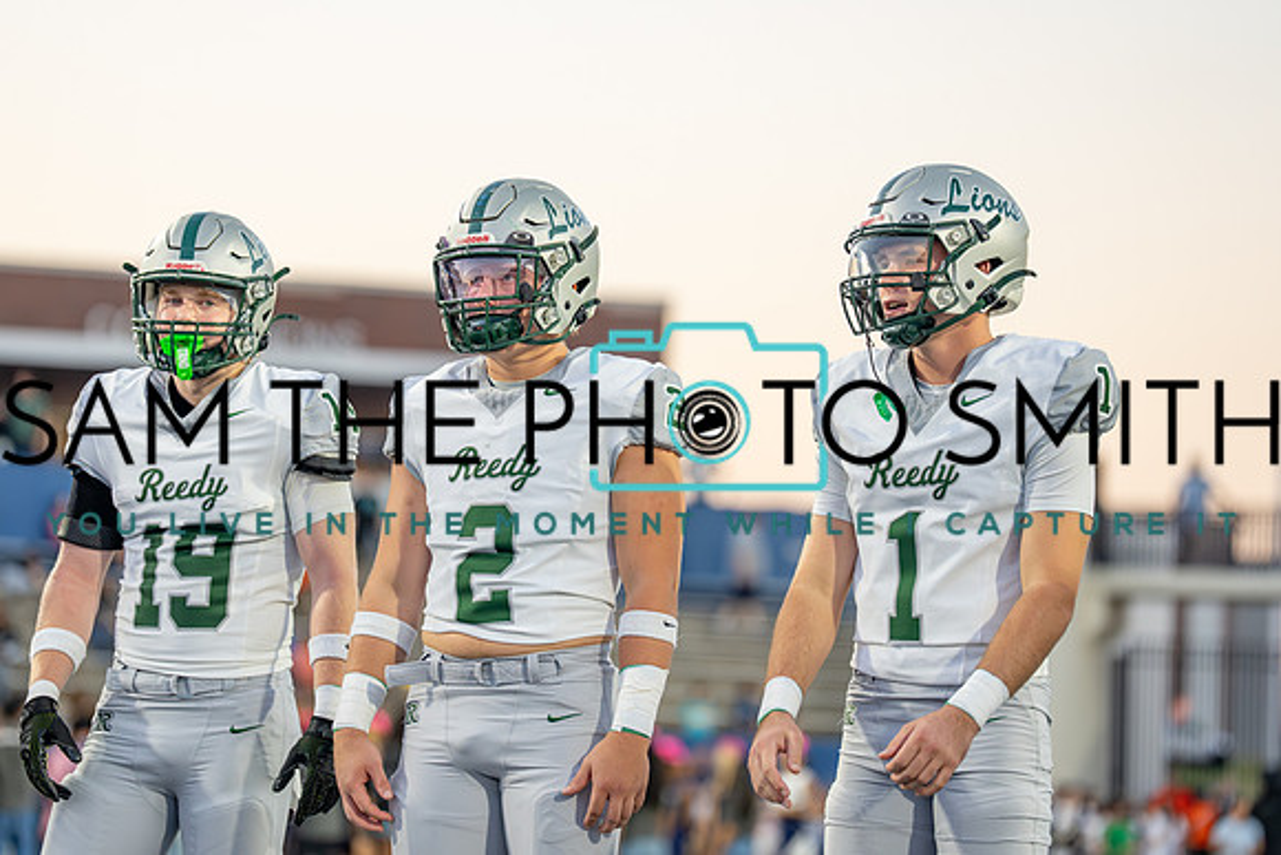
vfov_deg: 8.3
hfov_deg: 12.4
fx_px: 5880
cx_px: 599
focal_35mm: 165
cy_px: 376
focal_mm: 147
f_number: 2.8
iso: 1250
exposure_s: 1/1250
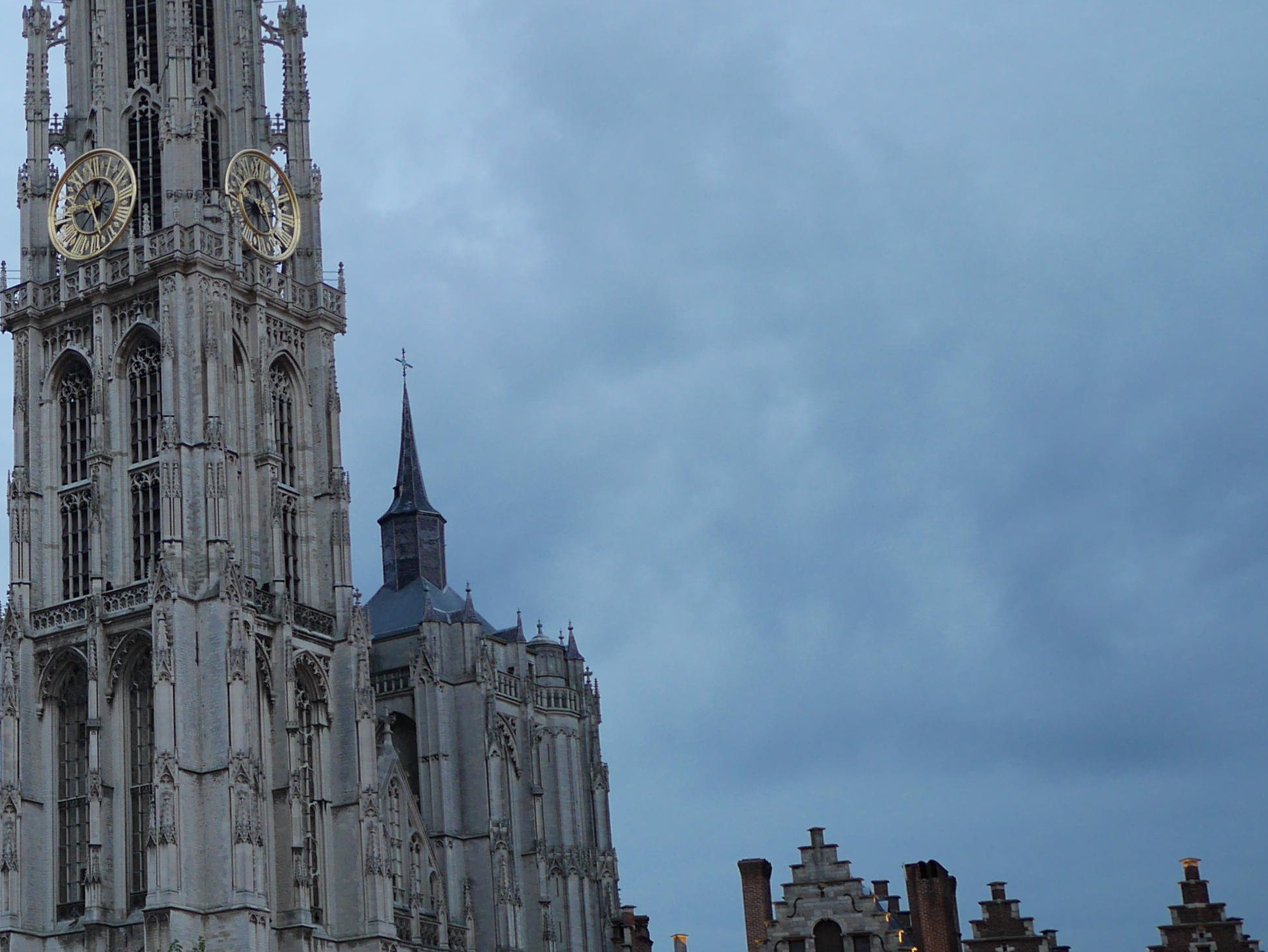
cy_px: 454
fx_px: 2602
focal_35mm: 71
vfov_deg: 20.7
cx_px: -195
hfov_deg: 25.1
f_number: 1.7
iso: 400
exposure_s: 1/60
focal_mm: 15
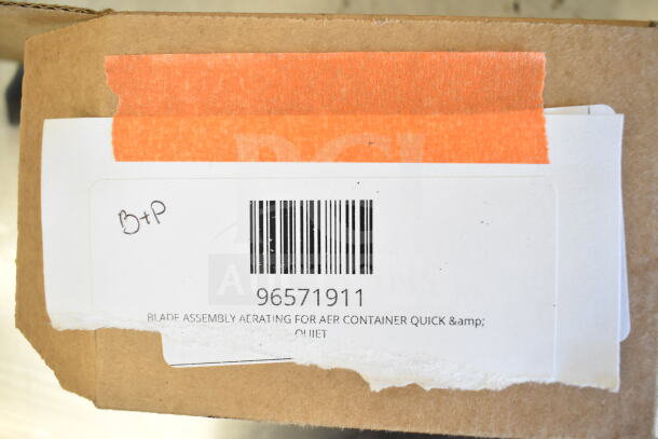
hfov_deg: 61.9
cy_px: 220
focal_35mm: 30
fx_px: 548
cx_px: 329
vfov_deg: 43.6
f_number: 5
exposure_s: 1/100
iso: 1600
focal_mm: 20
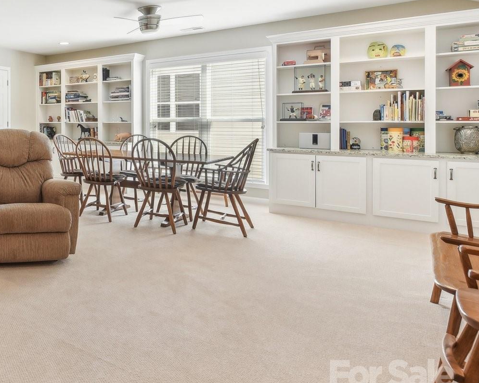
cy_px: 121
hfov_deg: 49.0
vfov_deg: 48.9
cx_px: -4
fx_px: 411
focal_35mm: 29
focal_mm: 15
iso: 200
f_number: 8
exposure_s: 1/13
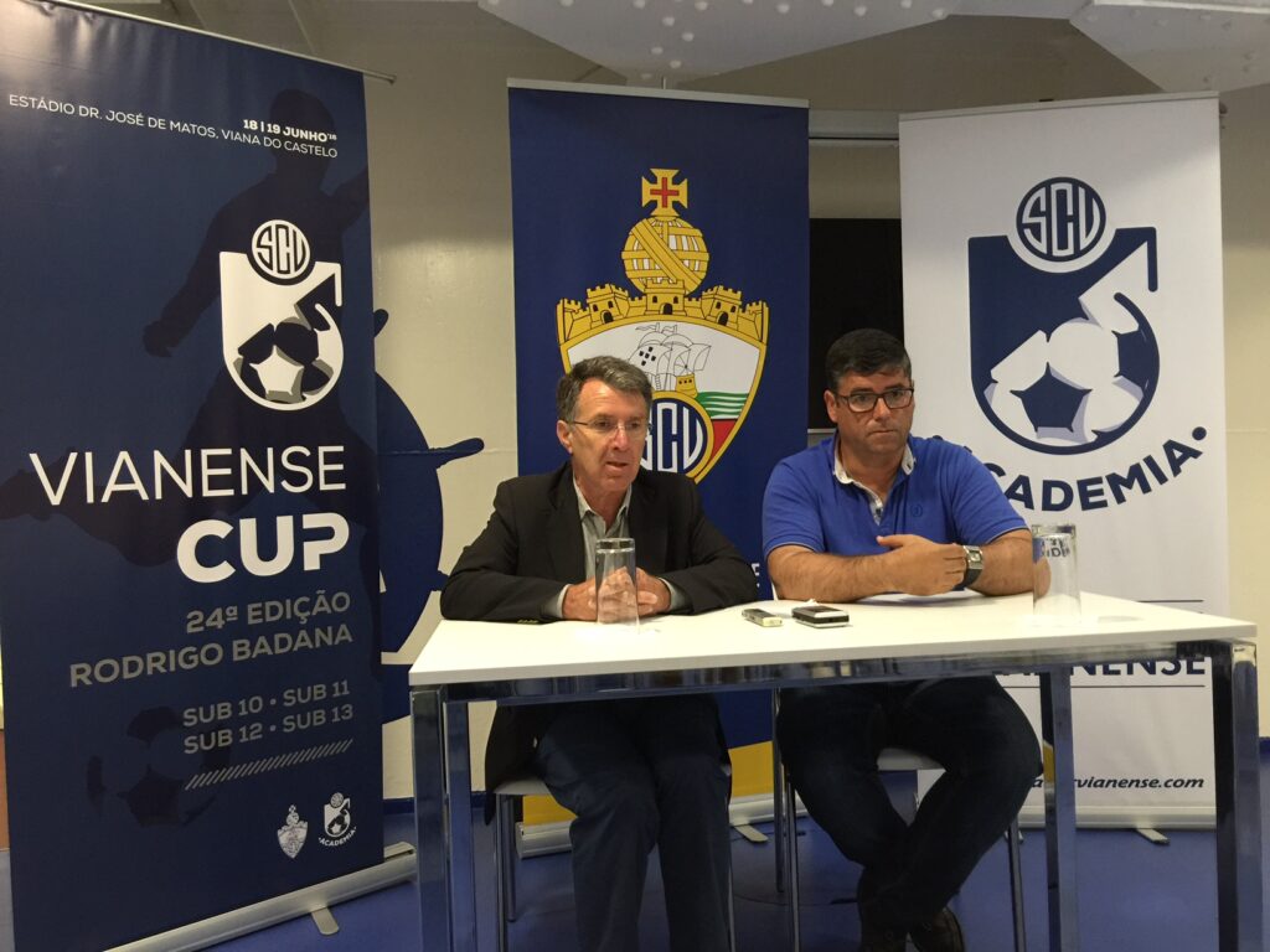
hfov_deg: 61.7
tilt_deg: +2.9
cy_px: 476
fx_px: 1064
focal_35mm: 29
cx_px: 635
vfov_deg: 48.2
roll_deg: +1.2
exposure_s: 1/17
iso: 125
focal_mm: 4.15
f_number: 2.2
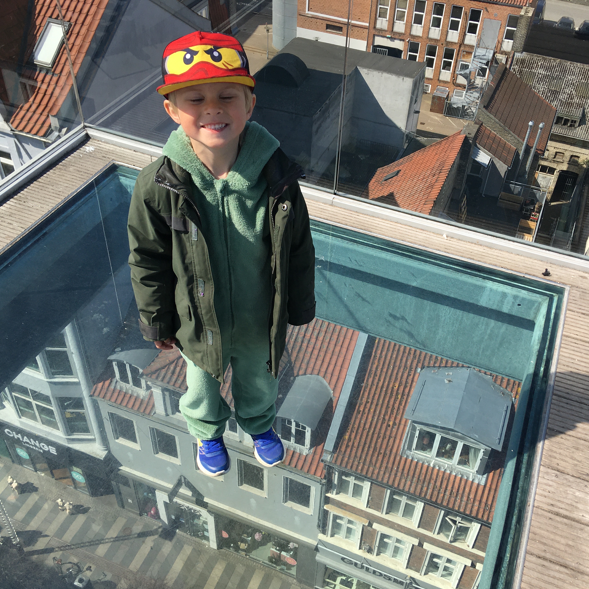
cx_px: 319
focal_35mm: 35
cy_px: 300
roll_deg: -2.6
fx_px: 674
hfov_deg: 47.2
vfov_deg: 47.2
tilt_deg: -42.5
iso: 25
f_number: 2.2
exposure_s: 1/1451
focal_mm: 4.15
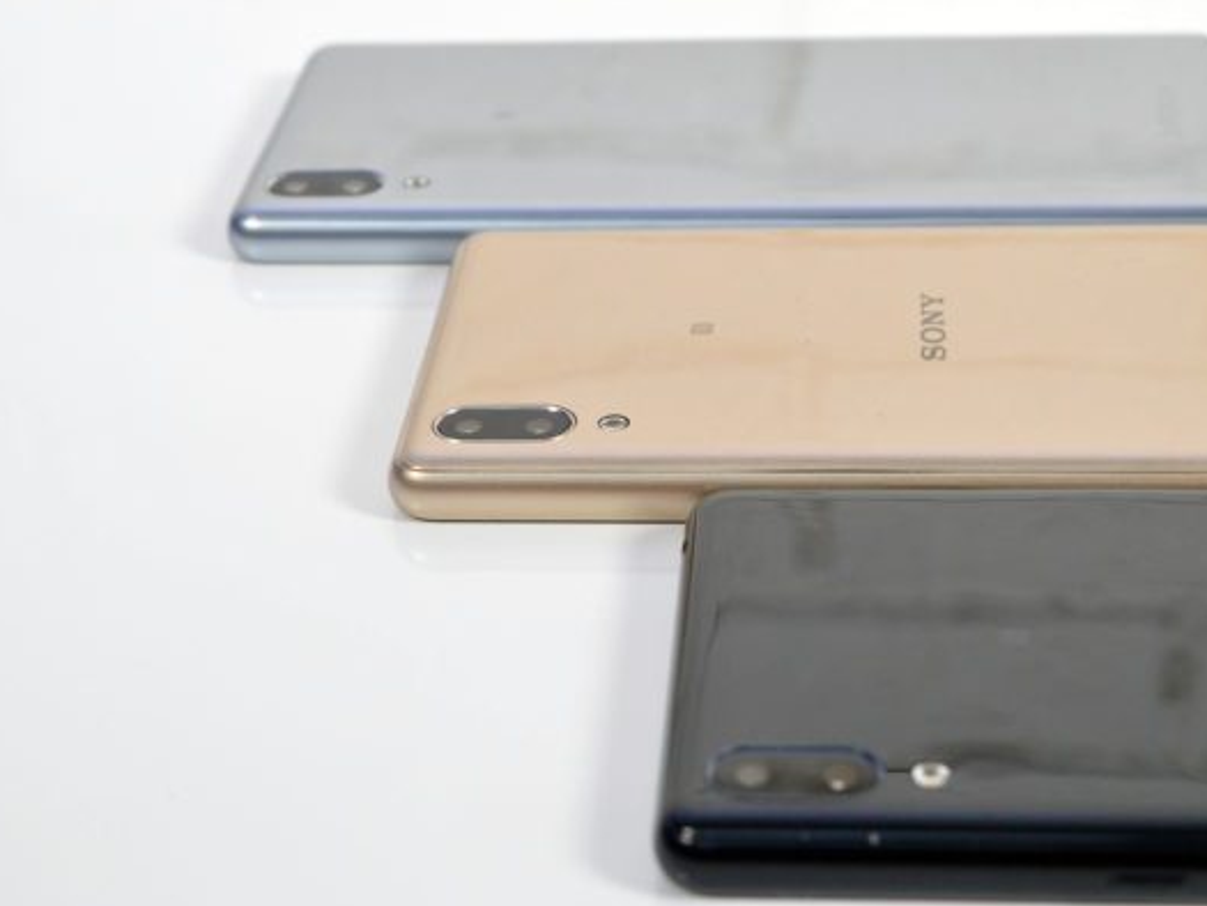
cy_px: 452
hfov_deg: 24.7
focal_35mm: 79
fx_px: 2755
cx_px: 584
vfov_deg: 18.7
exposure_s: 1/200
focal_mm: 48
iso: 1600
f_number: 10
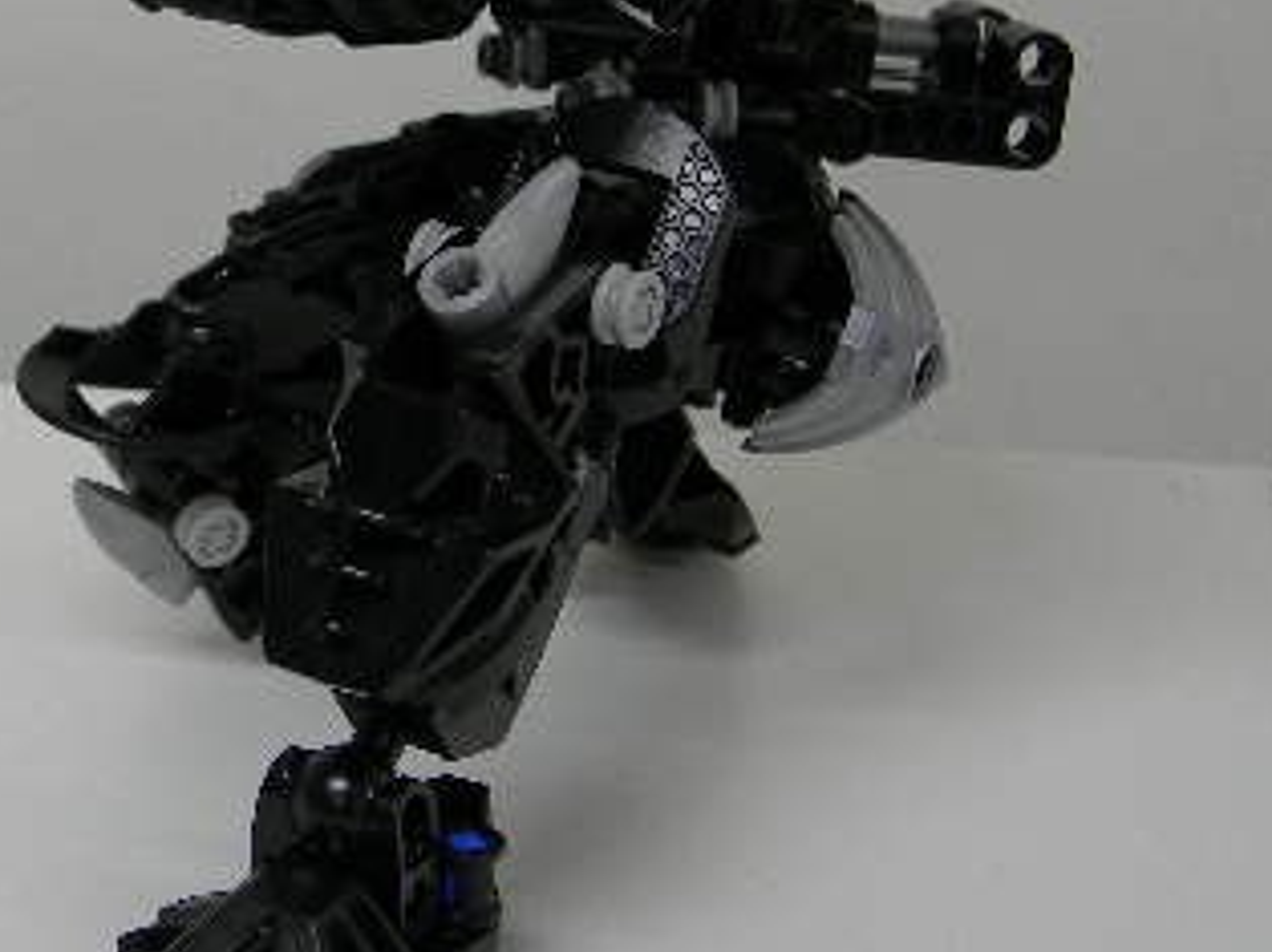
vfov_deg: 14.1
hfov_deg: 18.4
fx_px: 3819
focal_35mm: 104
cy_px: 182
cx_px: 0
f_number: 3.2
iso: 50
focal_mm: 10.6
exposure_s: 1/7.4
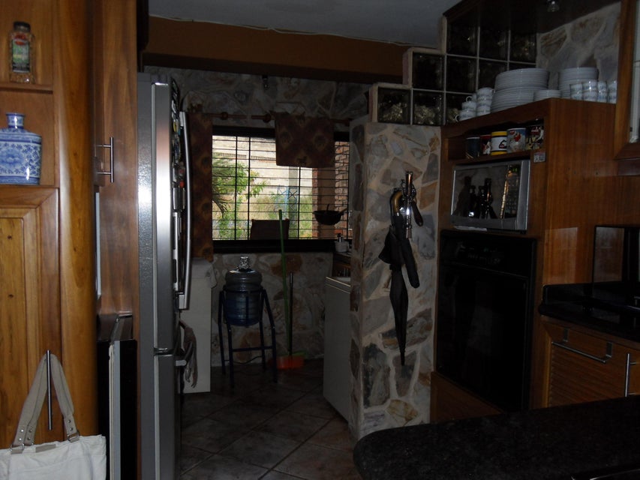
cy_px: 240
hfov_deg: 63.4
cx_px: 320
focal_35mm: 28
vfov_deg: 49.8
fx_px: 518
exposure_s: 1/45
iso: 200
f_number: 2.8
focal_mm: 6
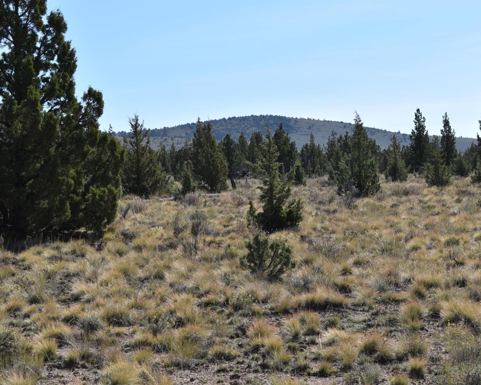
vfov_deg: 16.4
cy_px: 192
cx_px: 279
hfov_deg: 20.5
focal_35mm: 94
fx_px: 1332
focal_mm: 55
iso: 100
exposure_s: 1/200
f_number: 10
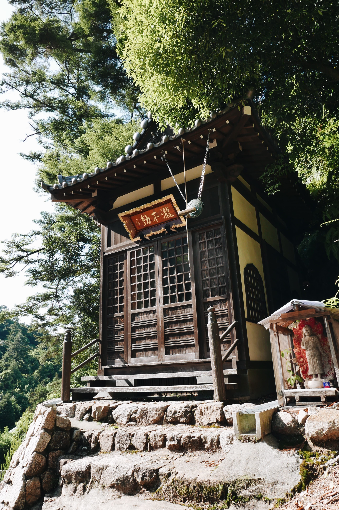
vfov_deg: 73.8
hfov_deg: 53.1
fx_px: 340
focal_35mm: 24
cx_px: 170
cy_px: 255
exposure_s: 1/200
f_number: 5.6
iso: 200
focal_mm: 10.9
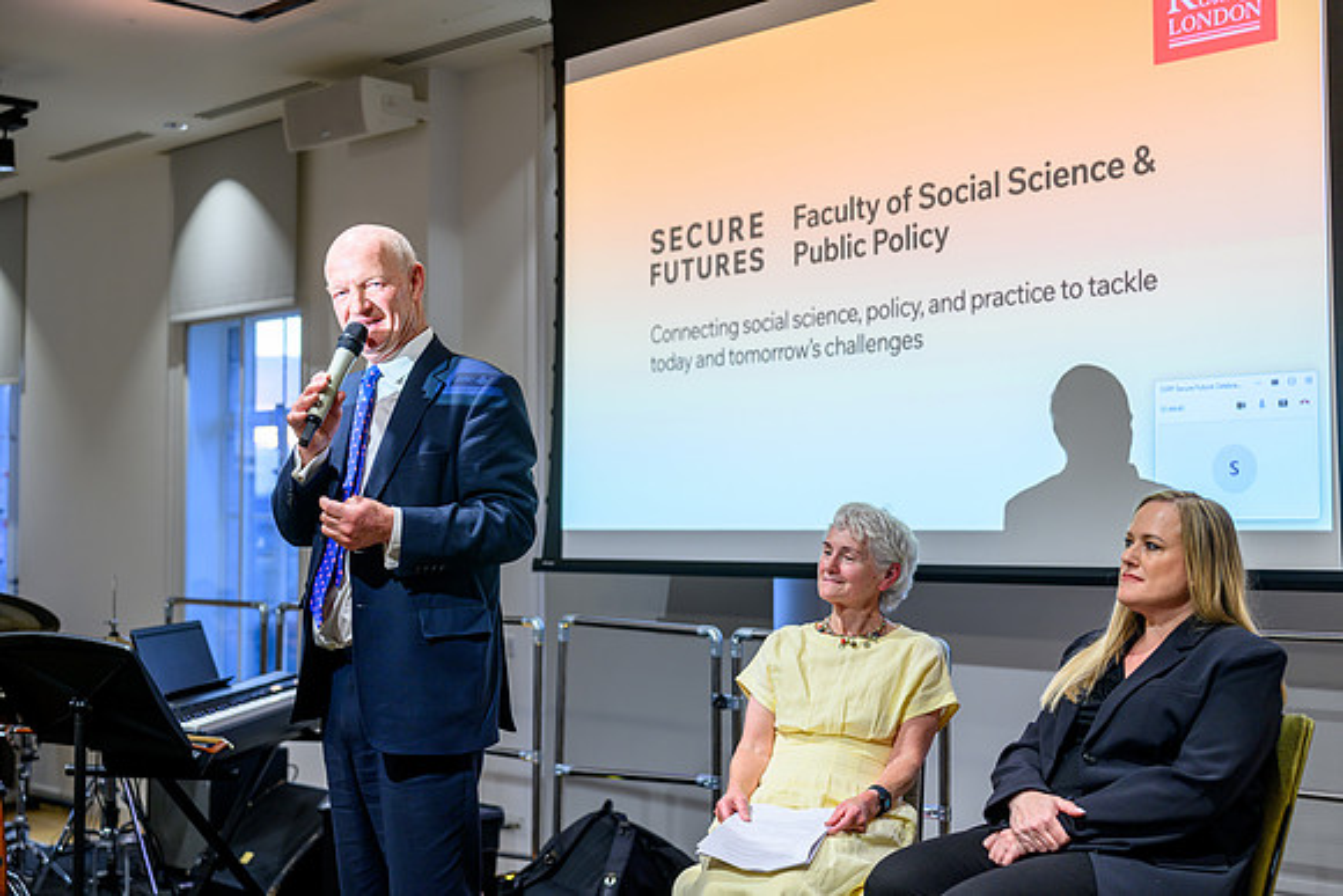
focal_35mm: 45
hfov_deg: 43.4
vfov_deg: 29.7
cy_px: 448
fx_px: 1687
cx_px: 672
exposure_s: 1/100
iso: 200
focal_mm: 45
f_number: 2.8
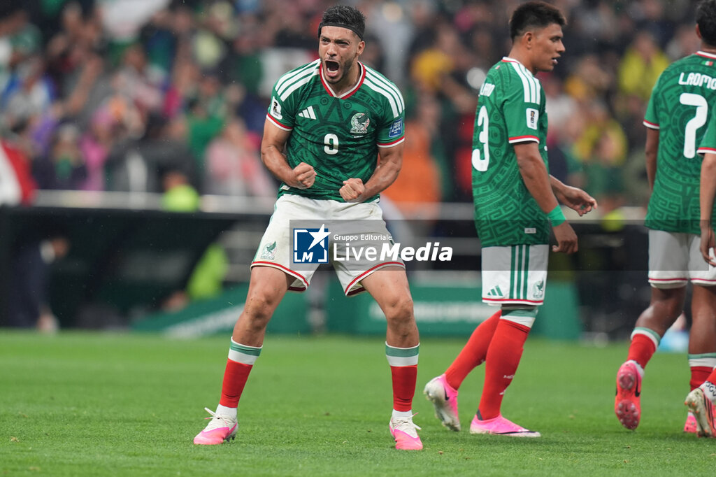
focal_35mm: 400
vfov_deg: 3.4
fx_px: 7953
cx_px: 358
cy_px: 238
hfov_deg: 5.2
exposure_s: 1/1000
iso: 1600
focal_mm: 400
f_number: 3.2
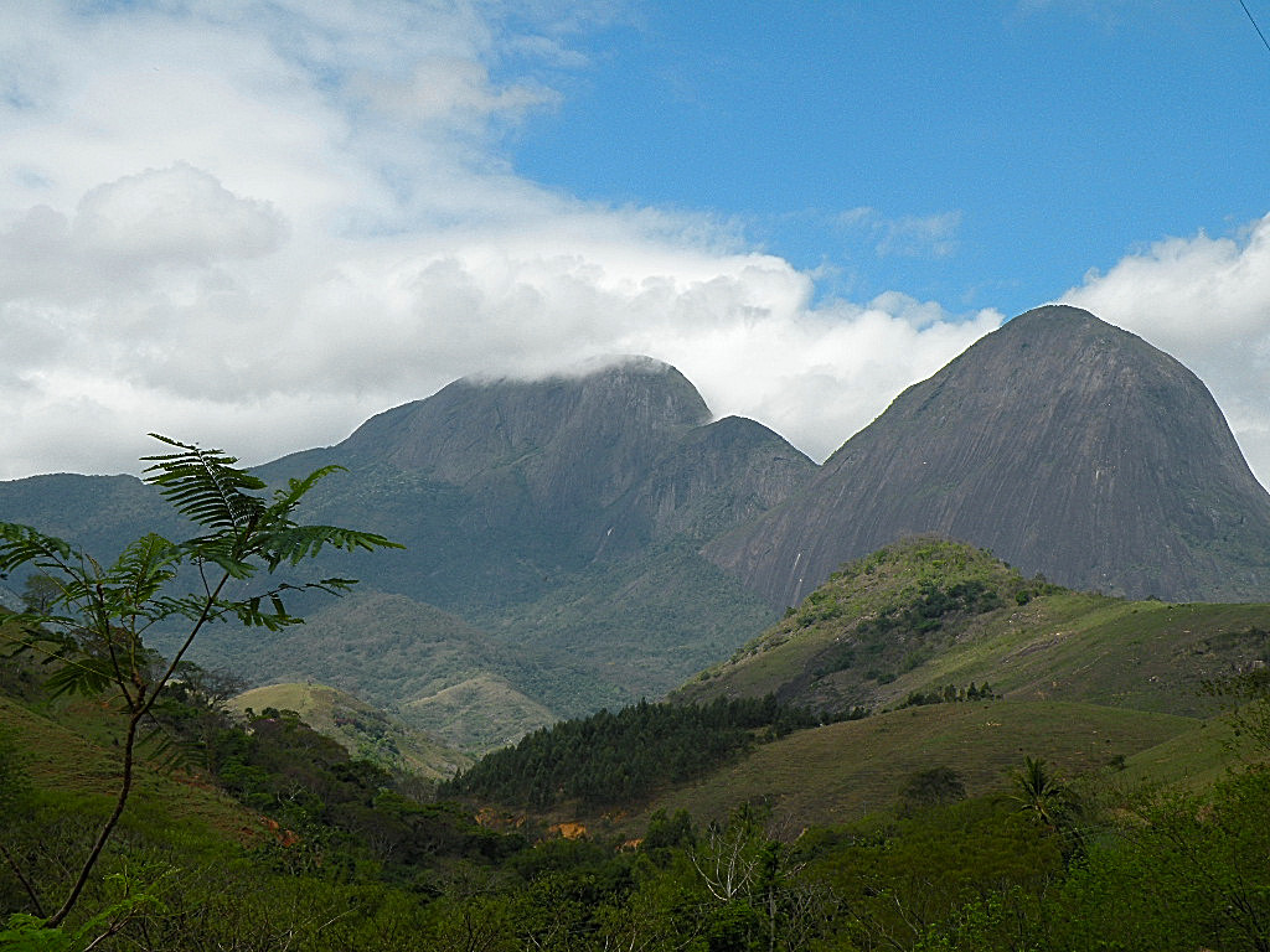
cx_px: 635
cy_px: 476
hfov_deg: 29.0
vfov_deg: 21.9
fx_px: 2458
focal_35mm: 67
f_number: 7.1
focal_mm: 11.9
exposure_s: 1/298
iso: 64
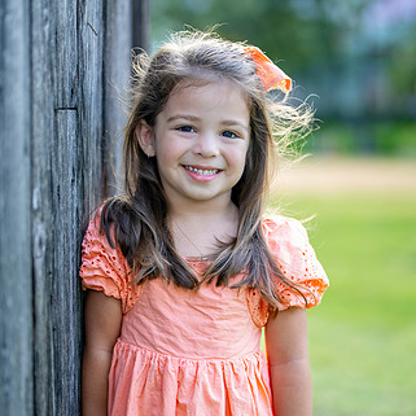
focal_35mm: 86
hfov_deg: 20.2
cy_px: 249
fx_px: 1169
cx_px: 197
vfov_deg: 20.1
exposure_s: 1/400
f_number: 1.2
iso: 250
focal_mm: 50
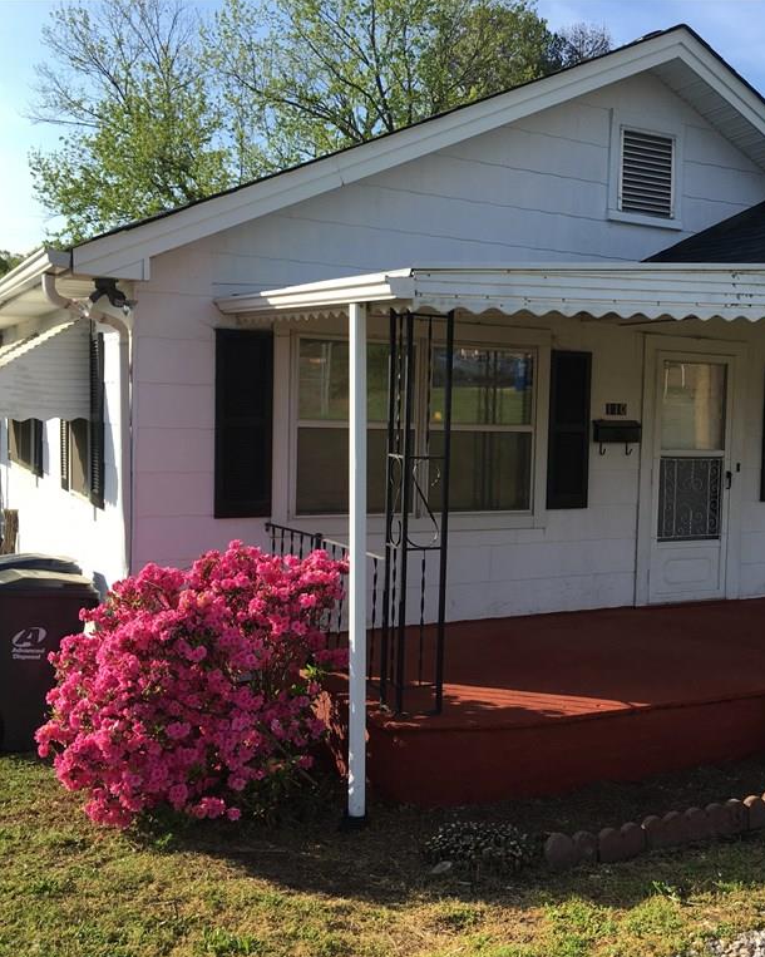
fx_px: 1076
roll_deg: -0.6
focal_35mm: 38
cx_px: 581
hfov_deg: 38.1
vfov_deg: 47.9
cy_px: 479
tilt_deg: -3.6
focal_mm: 4.15
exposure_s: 1/785
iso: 25
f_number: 2.2
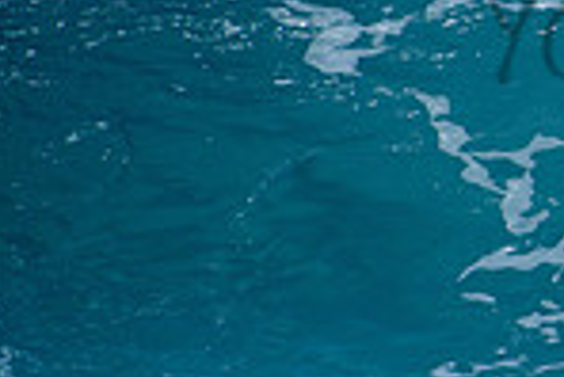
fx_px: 33575
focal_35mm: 2141
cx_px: 931
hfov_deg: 1.0
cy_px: -49
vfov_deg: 0.6
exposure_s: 1/2000
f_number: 5.6
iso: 180
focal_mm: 500
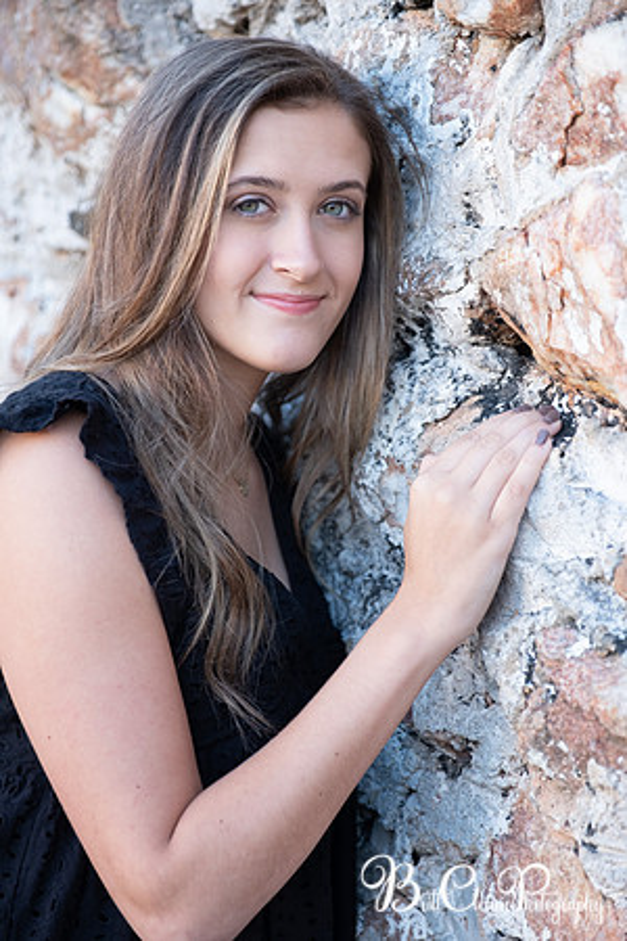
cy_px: 470
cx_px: 314
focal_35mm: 83
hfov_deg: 16.5
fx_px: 2168
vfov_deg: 24.5
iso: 400
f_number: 2.8
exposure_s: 1/250
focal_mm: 55
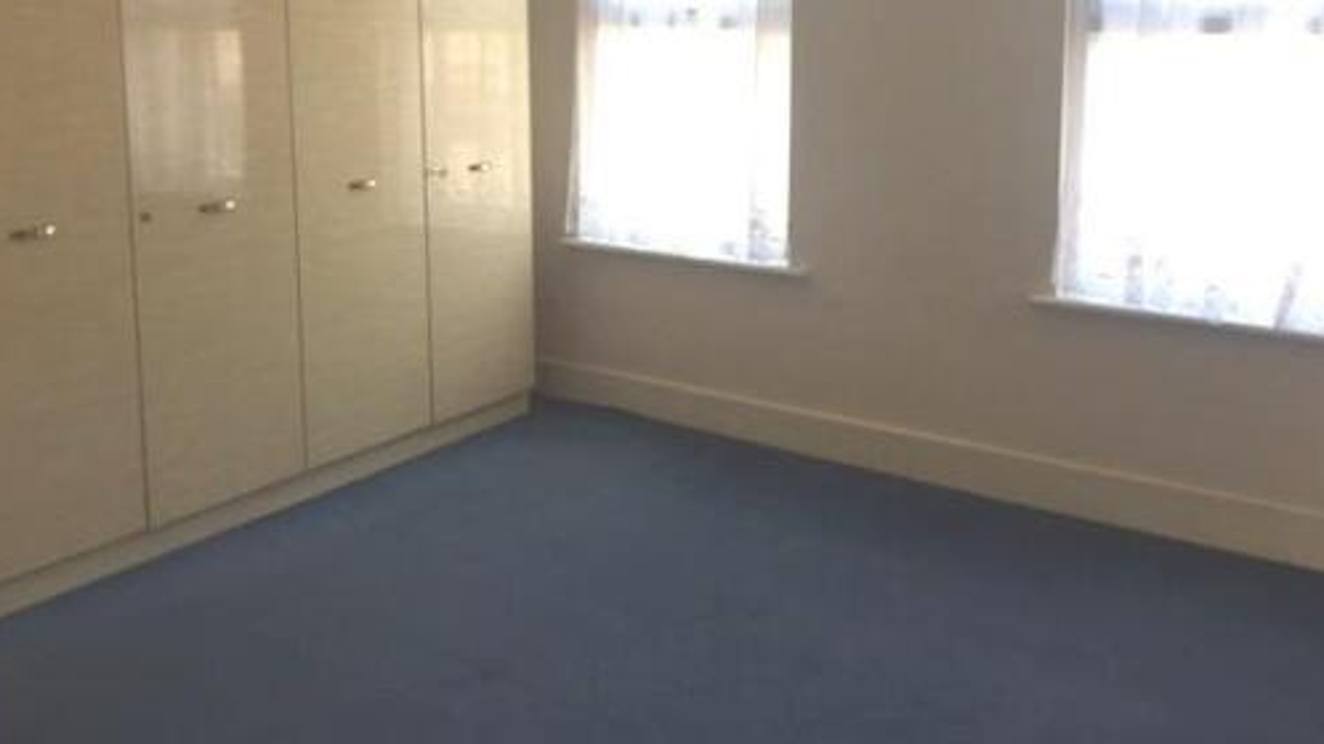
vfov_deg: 31.4
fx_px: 1299
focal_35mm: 37
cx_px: 746
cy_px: 177
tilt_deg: -7.8
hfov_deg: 53.9
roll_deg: -1.0
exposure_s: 1/111
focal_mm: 4.15
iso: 32
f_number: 2.2
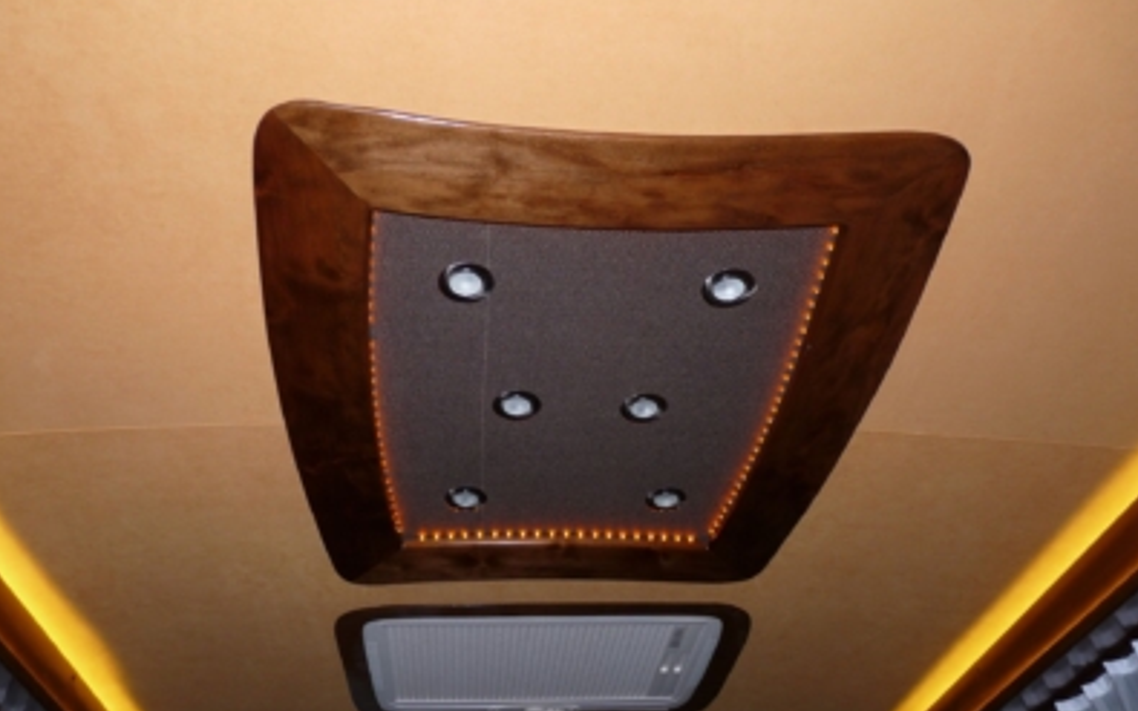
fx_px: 900
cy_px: 368
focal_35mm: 29
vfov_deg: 43.2
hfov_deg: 64.6
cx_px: 565
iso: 100
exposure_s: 1/30
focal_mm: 4.8
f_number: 2.8
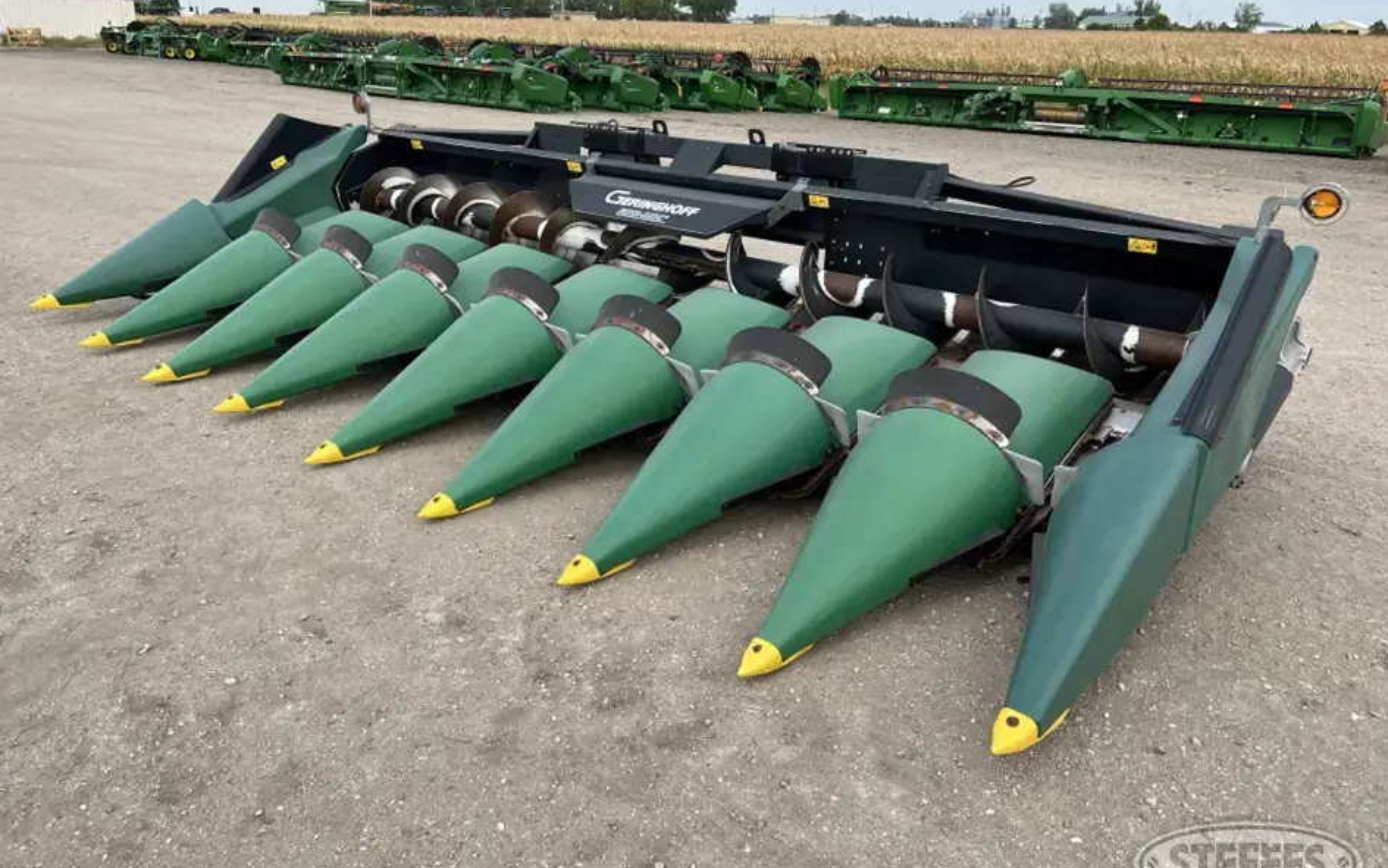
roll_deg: -0.3
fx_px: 1059
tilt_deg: -20.6
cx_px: 689
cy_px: 394
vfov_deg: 44.5
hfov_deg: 66.5
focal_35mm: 28
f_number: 1.5
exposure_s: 1/1972
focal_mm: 5.7
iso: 50
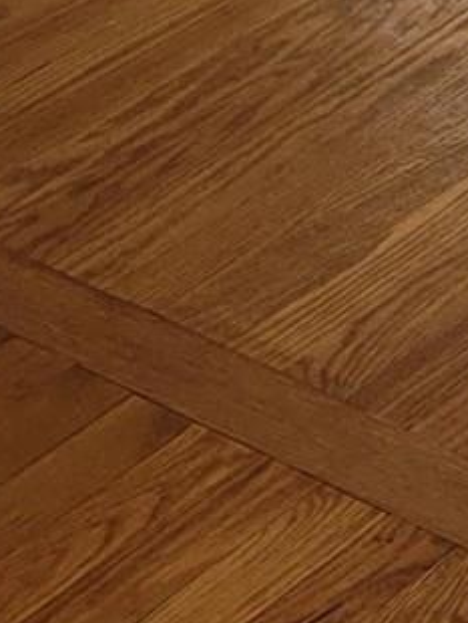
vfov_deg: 8.4
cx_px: 1647
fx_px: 3474
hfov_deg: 6.6
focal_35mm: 193
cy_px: -1302
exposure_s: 1/261
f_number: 1.8
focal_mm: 5.4
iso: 40
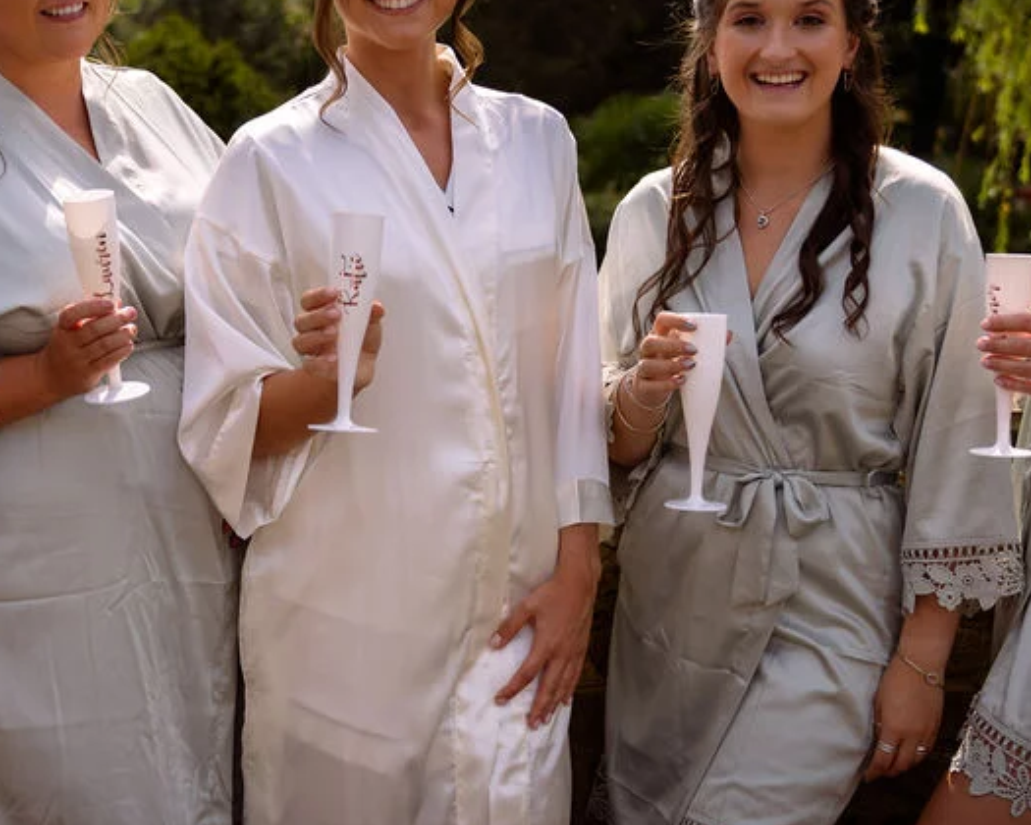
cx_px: 349
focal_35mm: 71
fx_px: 2166
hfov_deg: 26.6
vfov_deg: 21.6
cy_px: 385
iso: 100
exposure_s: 1/1250
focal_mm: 31
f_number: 2.8
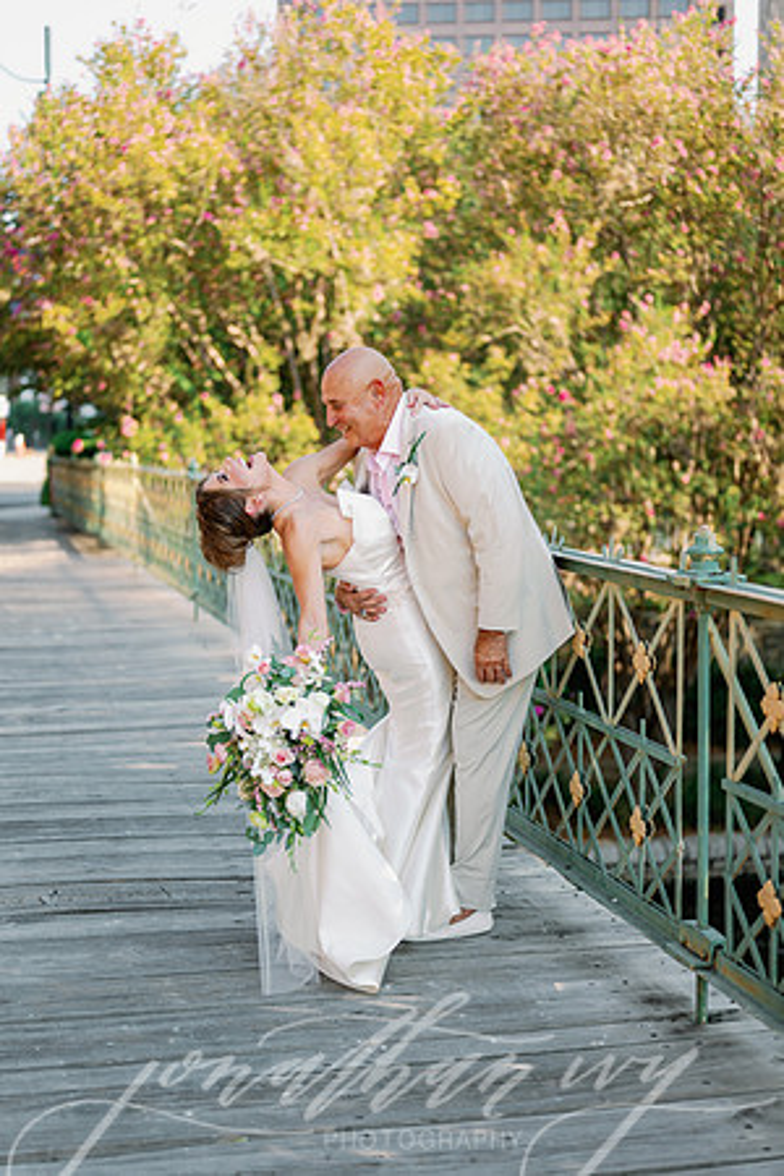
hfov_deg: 27.0
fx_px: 1633
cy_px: 588
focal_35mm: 50
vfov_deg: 39.6
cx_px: 392
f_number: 1.8
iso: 125
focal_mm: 50
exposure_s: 1/800
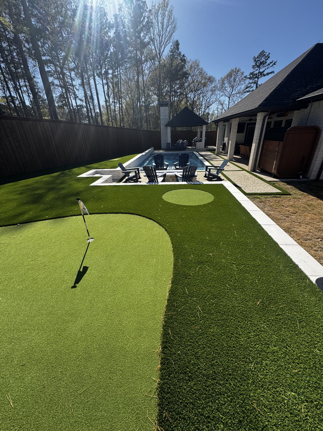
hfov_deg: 85.7
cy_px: 216
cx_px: 162
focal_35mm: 14
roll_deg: +1.7
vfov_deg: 102.1
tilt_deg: -26.2
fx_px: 174
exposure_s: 1/1236
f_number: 2.2
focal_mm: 2.22
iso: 50
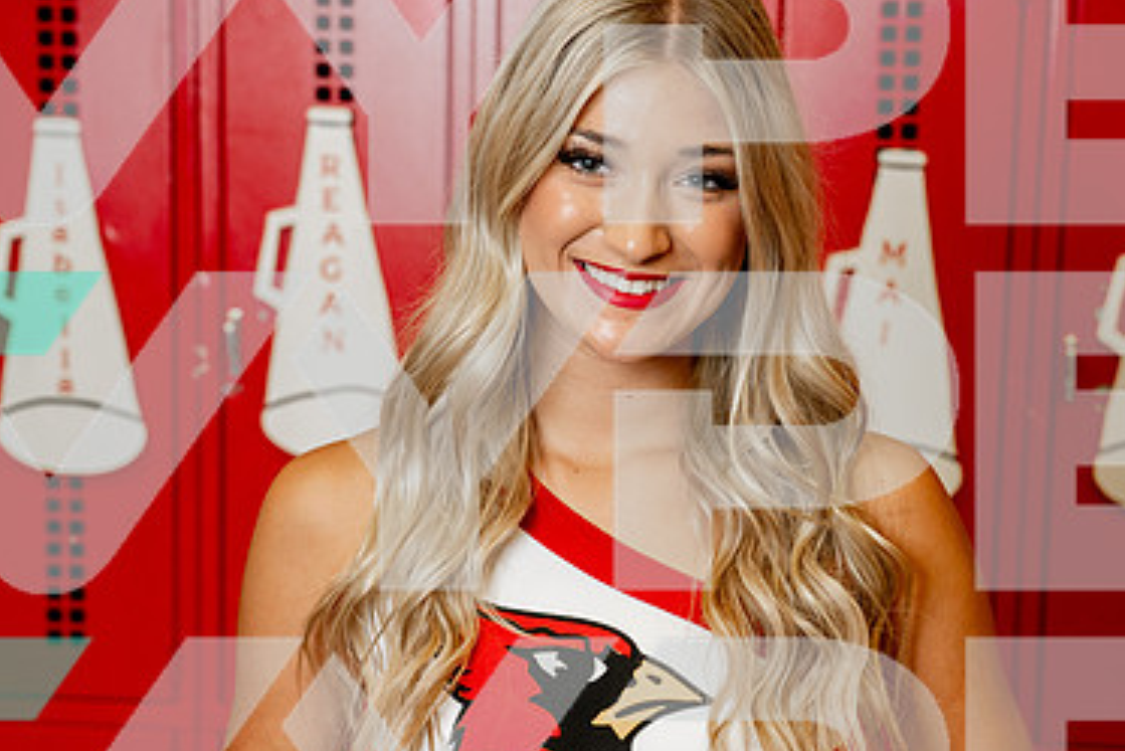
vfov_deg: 16.3
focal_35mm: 84
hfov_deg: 24.2
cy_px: 433
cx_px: 555
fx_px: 2626
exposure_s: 1/250
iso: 800
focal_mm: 54
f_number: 4
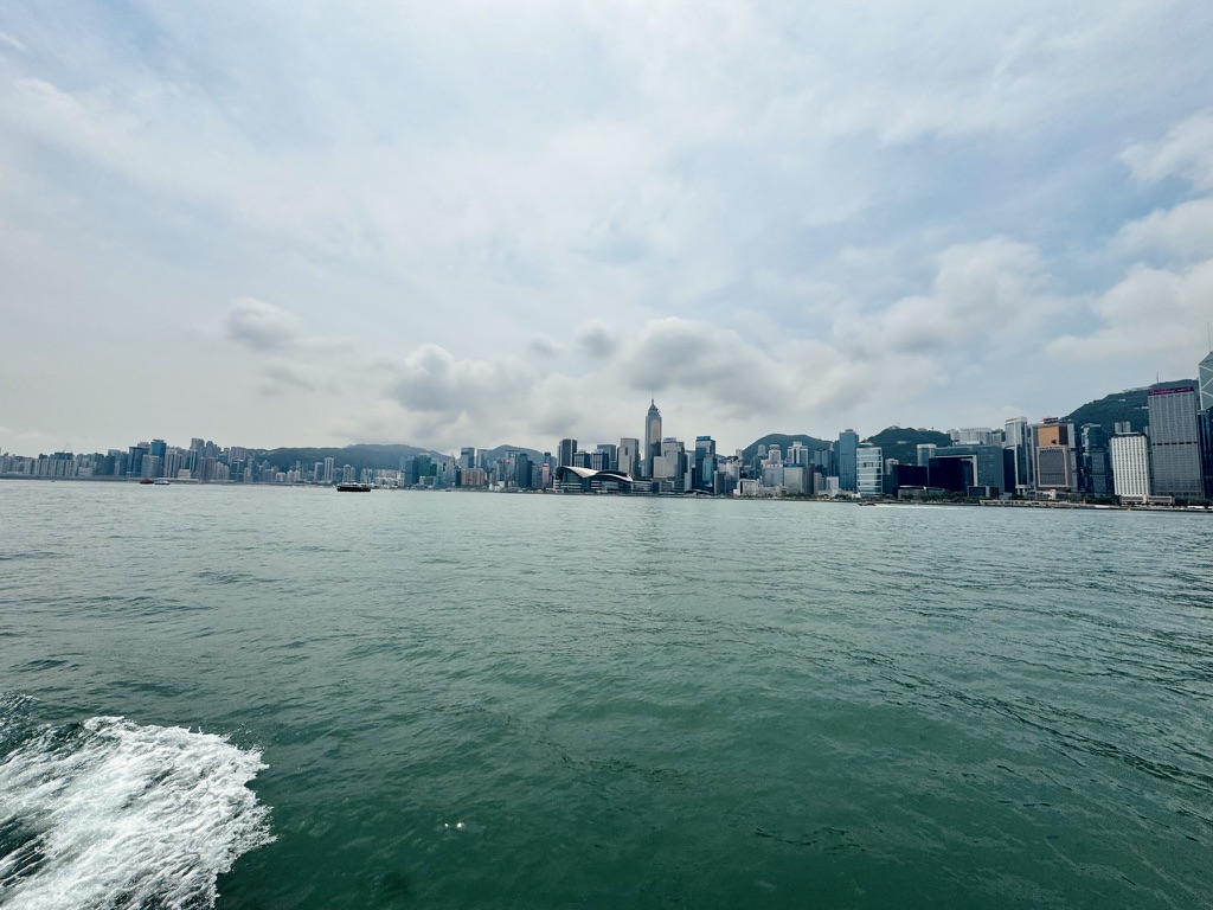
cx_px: 606
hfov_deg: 102.1
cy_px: 455
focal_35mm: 14
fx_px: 491
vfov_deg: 85.7
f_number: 2.2
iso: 40
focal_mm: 2.22
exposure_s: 1/3906
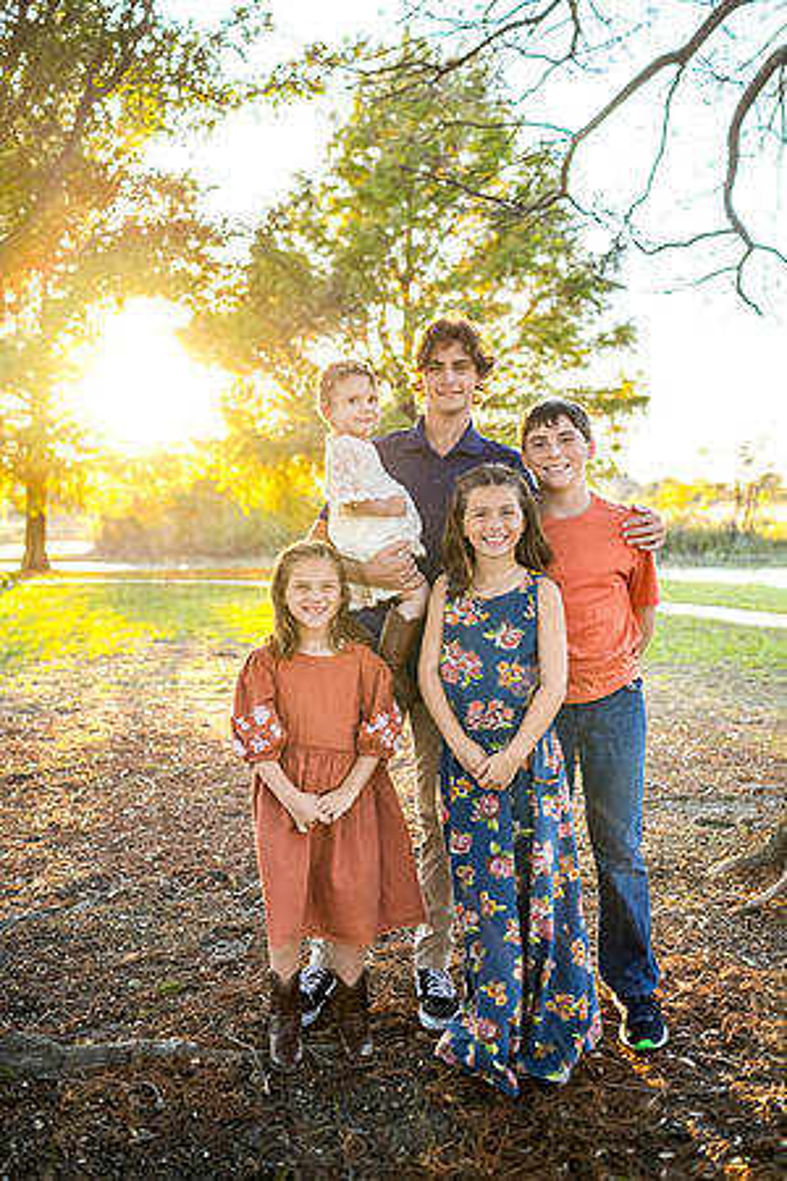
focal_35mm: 35
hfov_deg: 37.9
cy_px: 590
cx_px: 394
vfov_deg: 54.4
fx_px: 1148
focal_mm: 35
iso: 640
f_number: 2.2
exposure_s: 1/1000
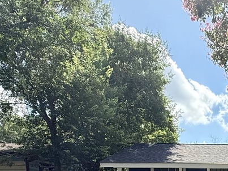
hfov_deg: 34.8
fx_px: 329
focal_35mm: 50
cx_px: 226
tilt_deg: -6.2
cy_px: 238
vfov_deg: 24.3
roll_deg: +0.3
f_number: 2.2
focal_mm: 2.22
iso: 64
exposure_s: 1/1050
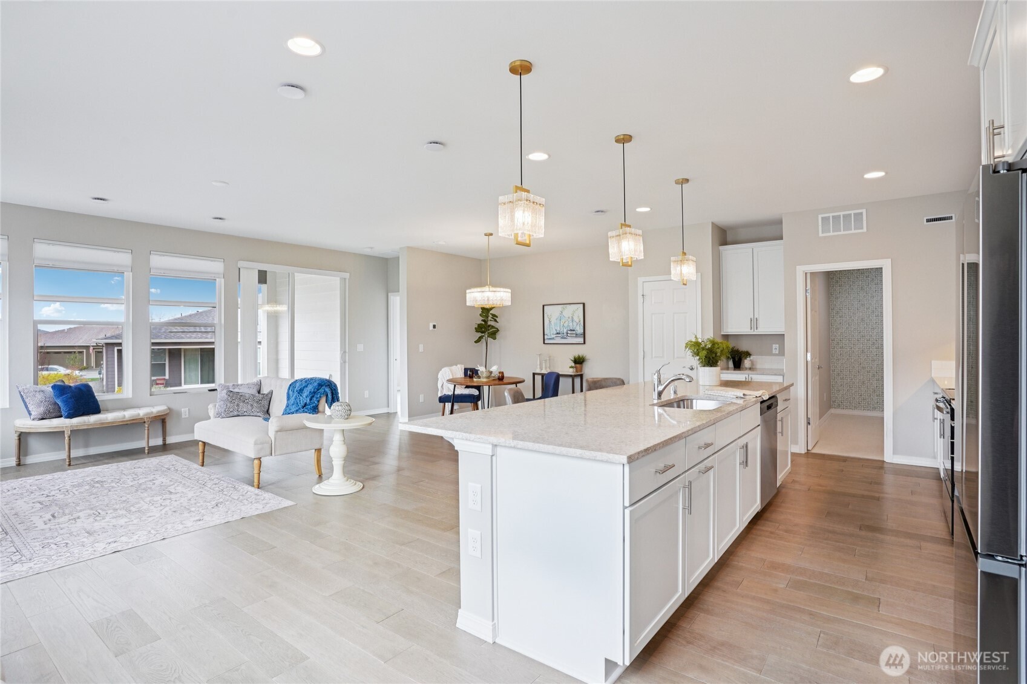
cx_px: 514
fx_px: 485
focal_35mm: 17
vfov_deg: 70.4
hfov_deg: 93.3
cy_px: 342
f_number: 8
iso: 400
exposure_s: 1/30
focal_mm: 17
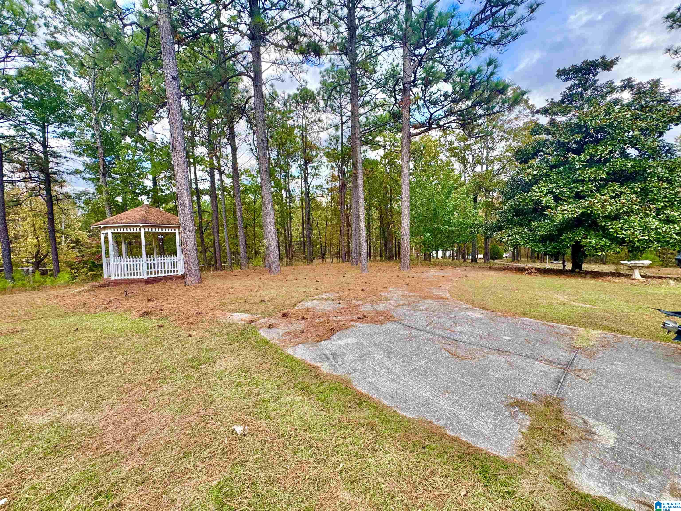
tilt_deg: -4.0
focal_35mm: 14
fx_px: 275
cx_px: 340
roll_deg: +1.5
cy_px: 256
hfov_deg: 102.1
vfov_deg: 85.7
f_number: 2.2
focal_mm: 2.22
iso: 40
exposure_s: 1/164
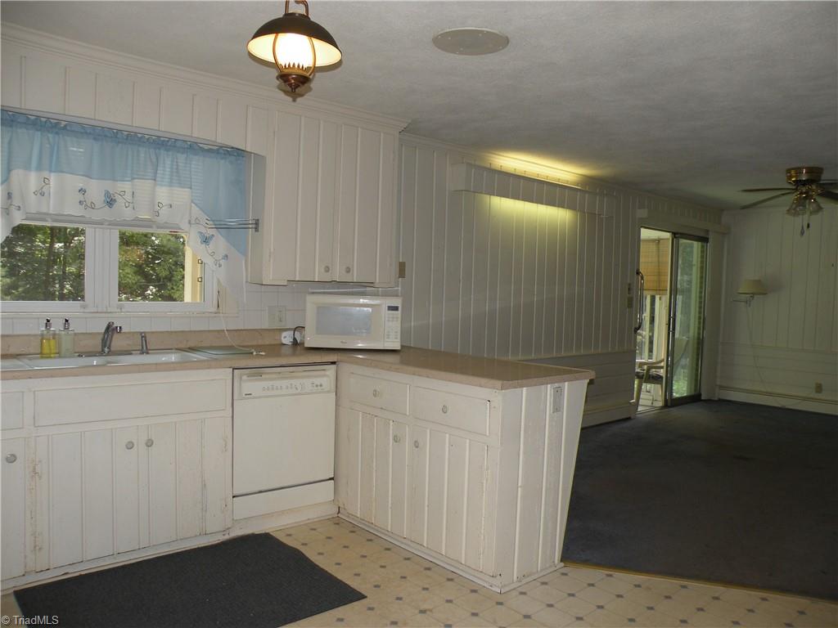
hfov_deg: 65.3
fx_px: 654
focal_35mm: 27
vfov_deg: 51.4
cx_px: 419
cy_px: 314
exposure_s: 1/62
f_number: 2.8
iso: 64
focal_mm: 4.7
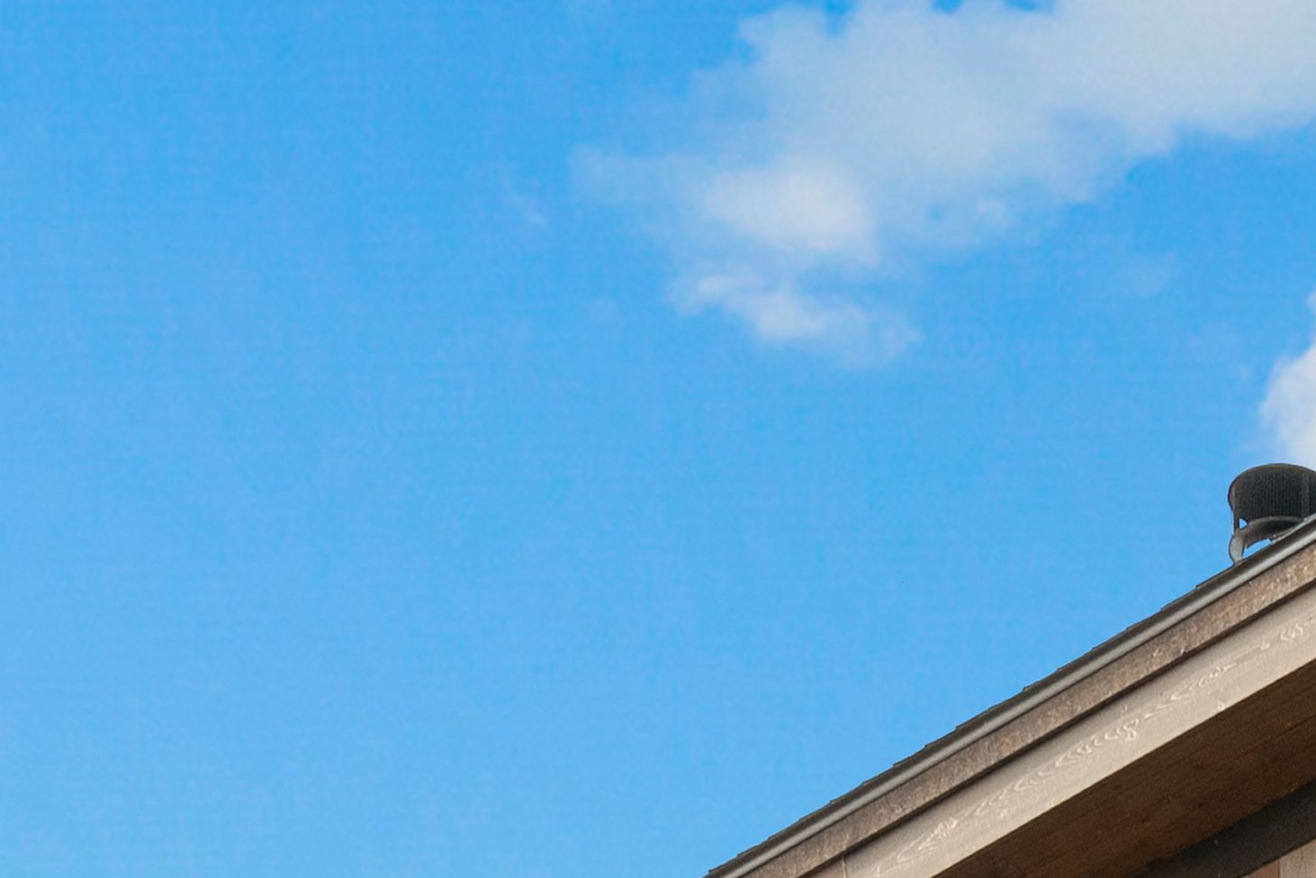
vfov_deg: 13.7
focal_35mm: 91
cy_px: 1498
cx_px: 1592
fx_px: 3327
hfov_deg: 20.8
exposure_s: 1/320
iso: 800
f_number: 9
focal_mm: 22
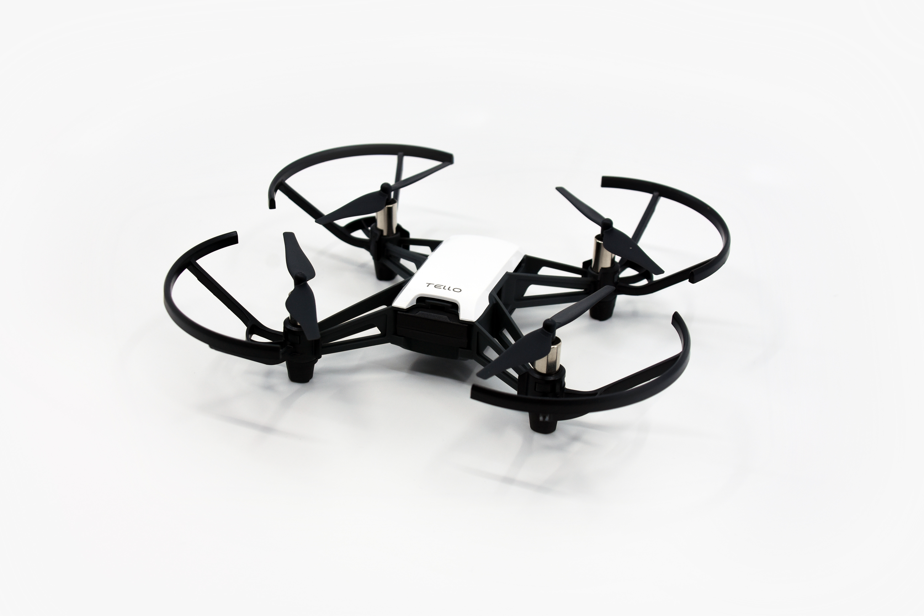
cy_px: 308
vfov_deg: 23.8
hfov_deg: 35.1
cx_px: 462
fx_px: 1463
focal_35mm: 57
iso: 400
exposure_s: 1/500
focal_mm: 38
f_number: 8
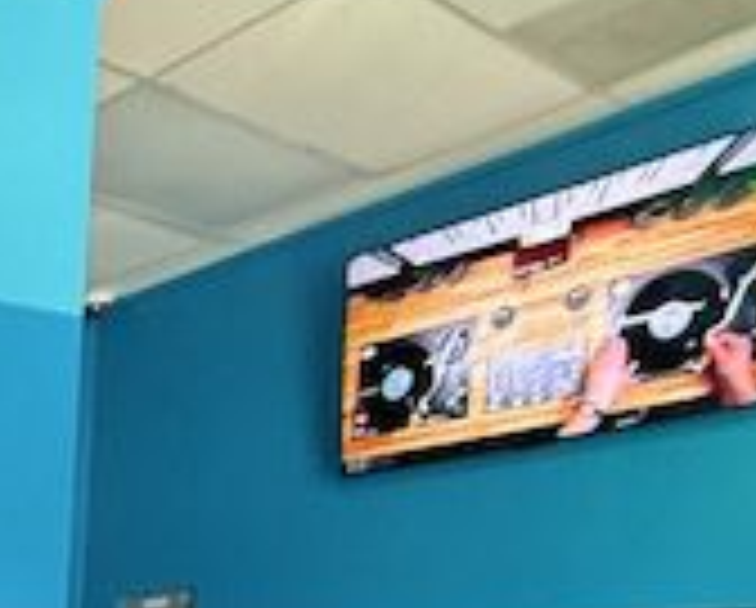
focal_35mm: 52
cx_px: -306
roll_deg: +1.4
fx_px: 1166
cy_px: 1013
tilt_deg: -13.3
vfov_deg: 21.8
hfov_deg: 27.6
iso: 640
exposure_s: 1/60
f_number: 2.2
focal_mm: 2.22
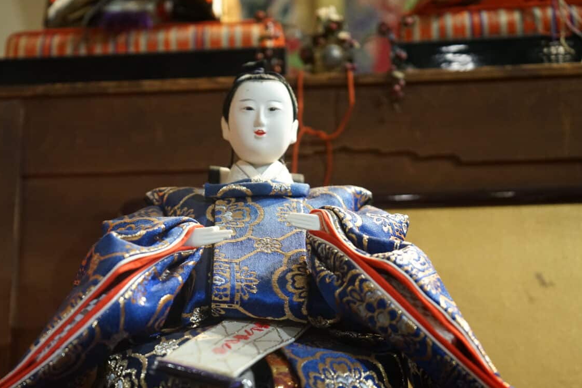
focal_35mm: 55
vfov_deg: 24.6
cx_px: 253
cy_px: 218
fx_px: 889
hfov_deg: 36.2
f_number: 4.5
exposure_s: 1/100
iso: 4000
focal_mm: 48
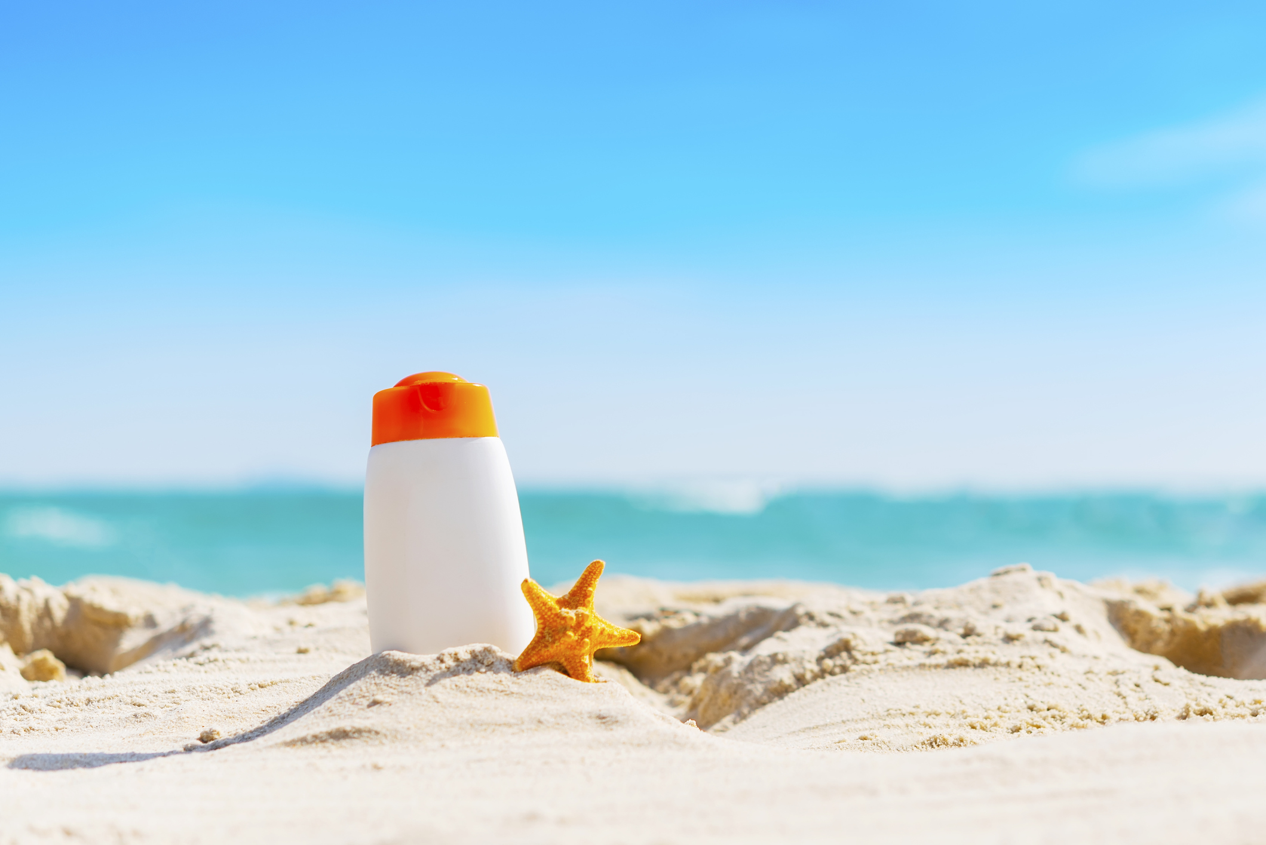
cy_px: 422
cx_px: 633
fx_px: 2111
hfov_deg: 33.4
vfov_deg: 22.6
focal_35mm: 60
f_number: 4
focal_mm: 60
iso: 100
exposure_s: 1/1250
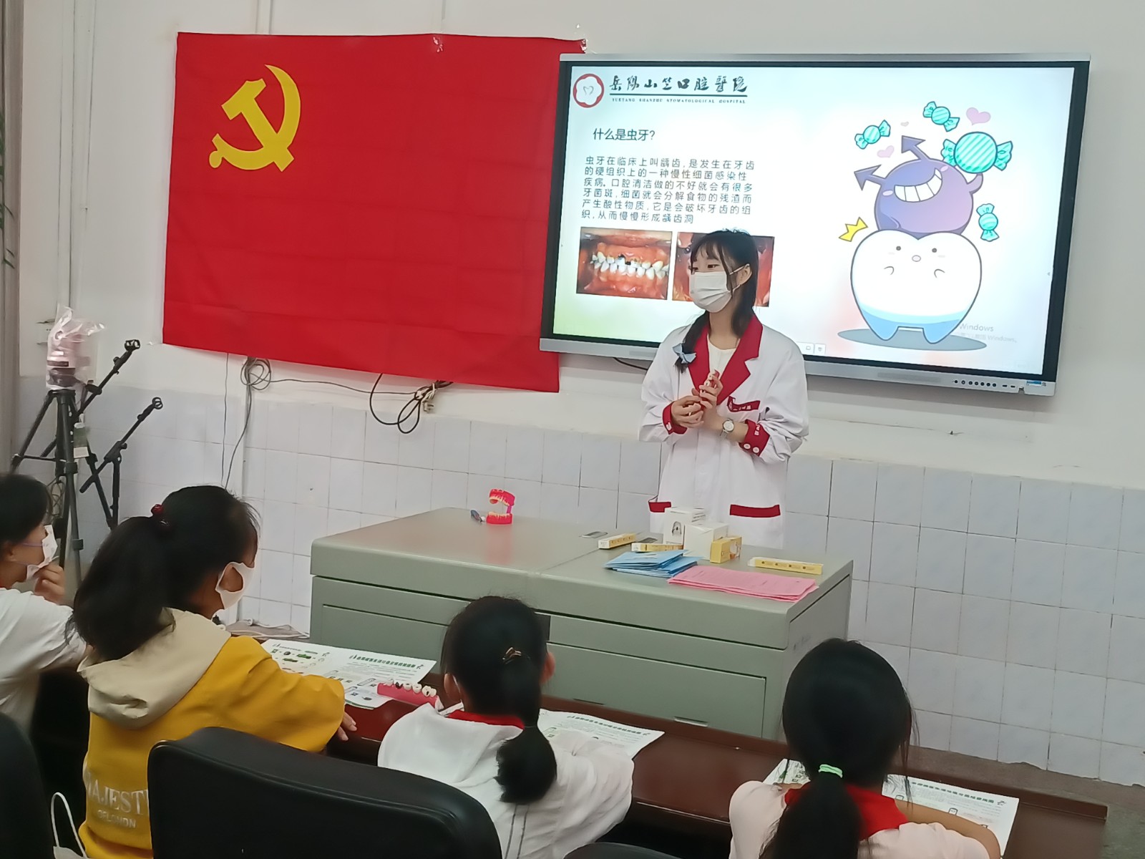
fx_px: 1356
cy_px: 430
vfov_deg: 35.1
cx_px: 572
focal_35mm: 41
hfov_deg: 45.8
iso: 552
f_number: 1.9
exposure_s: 1/50
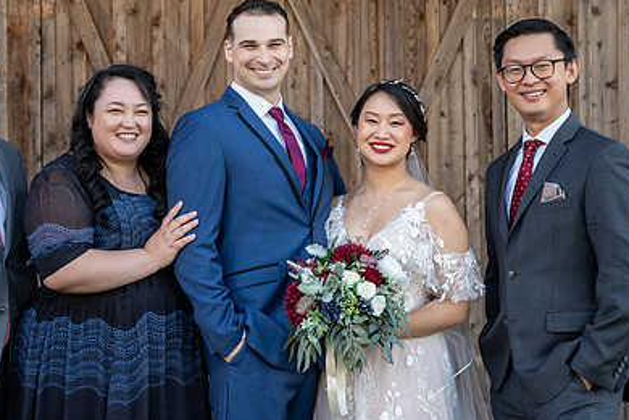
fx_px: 1537
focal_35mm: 88
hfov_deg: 23.1
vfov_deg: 15.5
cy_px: 166
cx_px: 266
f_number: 4
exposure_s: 1/200
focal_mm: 56
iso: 400
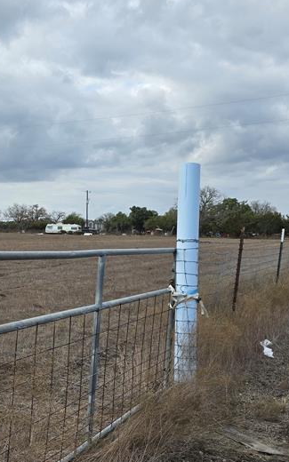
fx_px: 605
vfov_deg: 41.8
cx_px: 3
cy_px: 247
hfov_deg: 25.6
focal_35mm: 48
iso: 12
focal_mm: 6.3
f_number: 1.7
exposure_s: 1/435
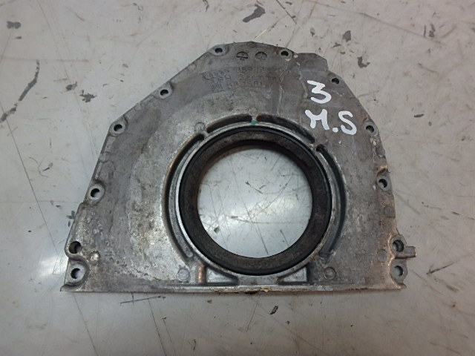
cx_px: 238
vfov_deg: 63.4
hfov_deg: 79.0
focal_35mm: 21
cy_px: 178
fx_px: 288
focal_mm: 3.7
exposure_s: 1/60
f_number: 3.5
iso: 200
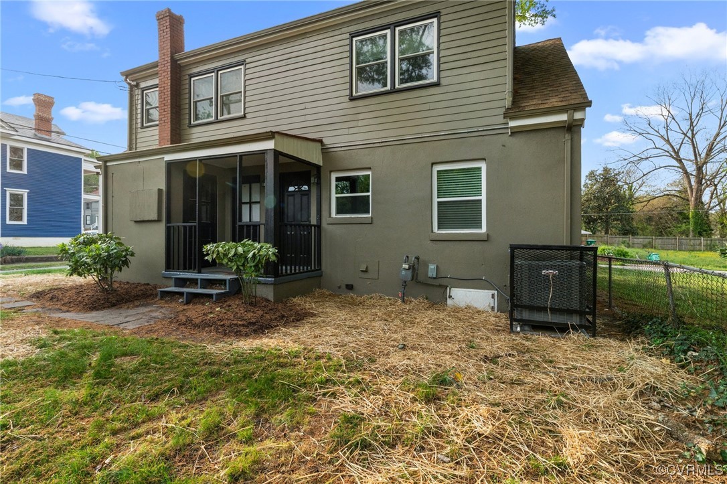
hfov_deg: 93.3
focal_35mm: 17
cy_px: 242
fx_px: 343
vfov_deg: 70.4
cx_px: 364
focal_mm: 17
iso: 1000
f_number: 8
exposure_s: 1/640
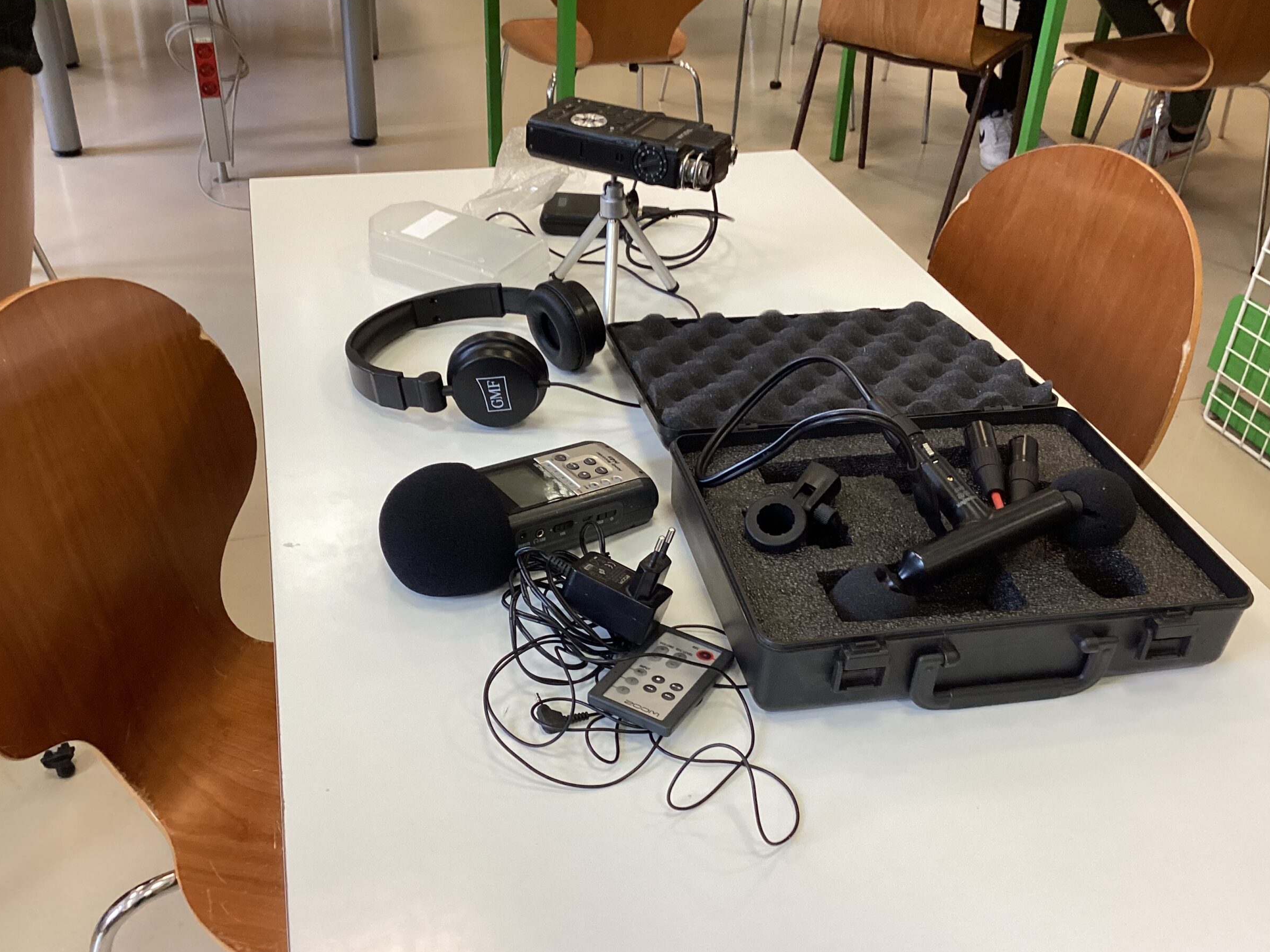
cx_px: 622
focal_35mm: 33
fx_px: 1211
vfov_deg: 42.9
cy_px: 491
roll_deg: -2.8
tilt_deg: -36.6
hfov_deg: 55.3
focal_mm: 3.3
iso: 100
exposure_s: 1/50
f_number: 2.4
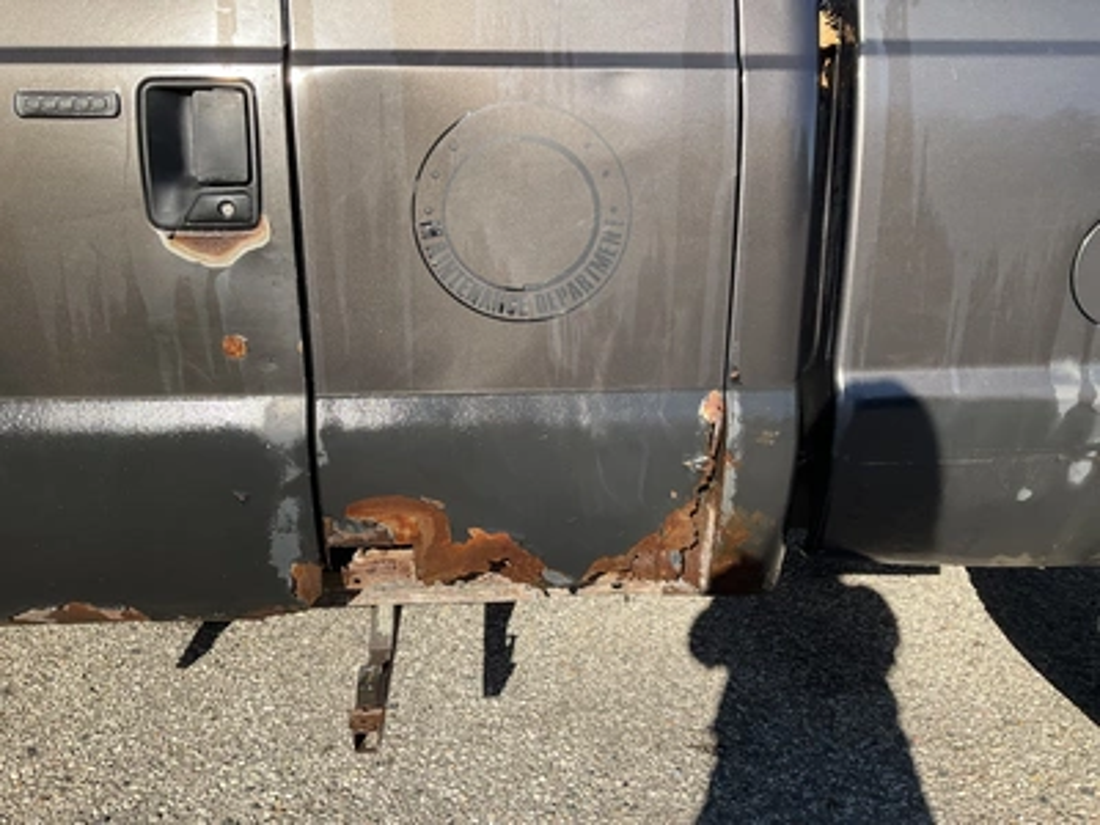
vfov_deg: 48.2
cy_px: 412
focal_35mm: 29
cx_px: 550
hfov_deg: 61.7
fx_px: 922
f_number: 1.8
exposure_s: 1/842
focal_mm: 3
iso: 25
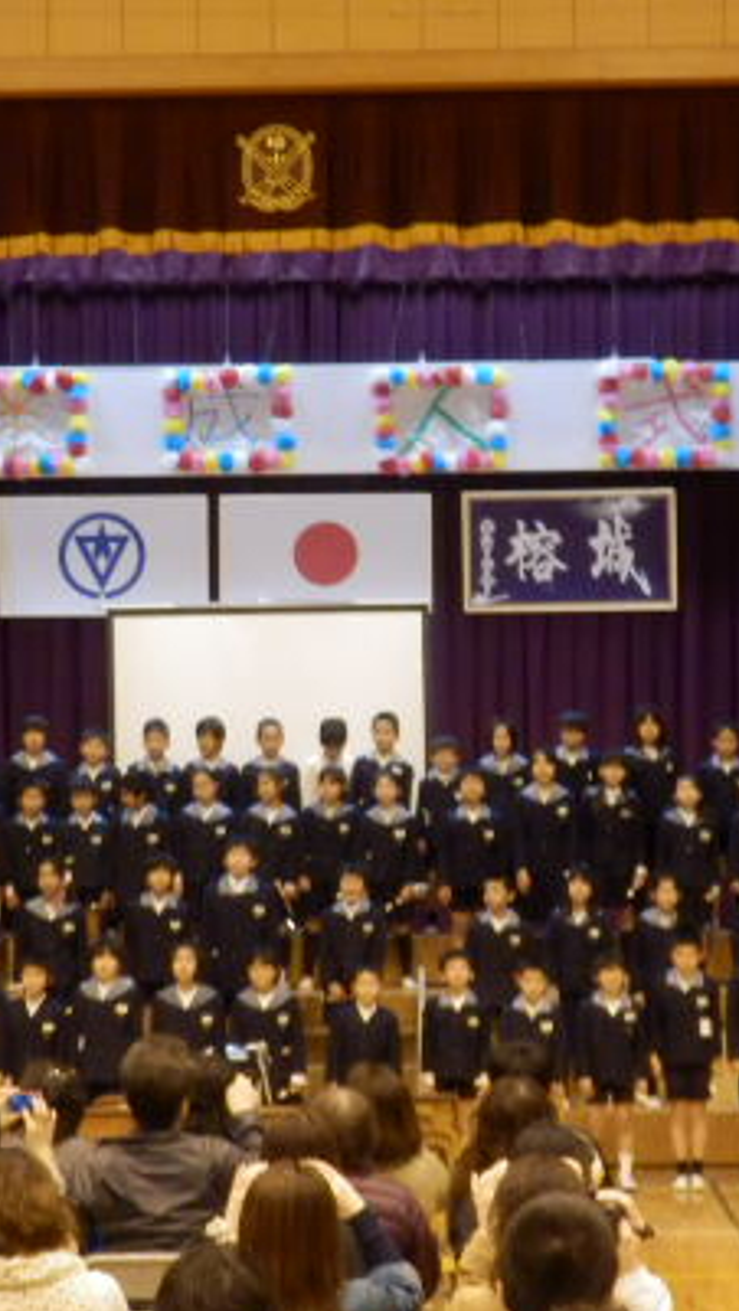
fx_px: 3444
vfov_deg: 21.5
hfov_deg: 12.2
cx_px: 441
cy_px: 729
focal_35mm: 99
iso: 800
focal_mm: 10
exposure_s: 1/20
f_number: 4.5
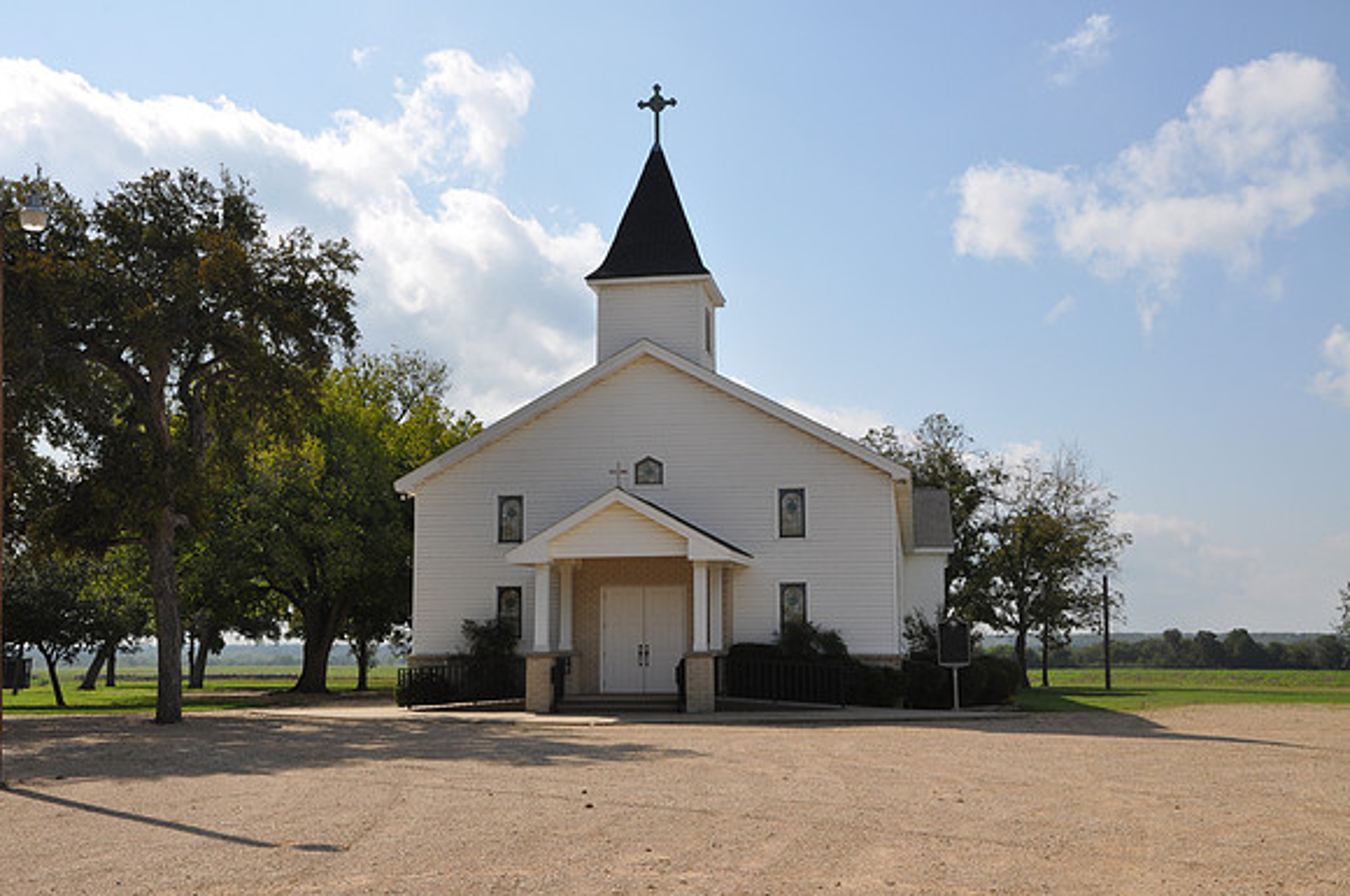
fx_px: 1460
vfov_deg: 34.1
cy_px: 448
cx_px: 675
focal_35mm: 39
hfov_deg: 49.6
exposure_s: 1/200
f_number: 13
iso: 200
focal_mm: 26
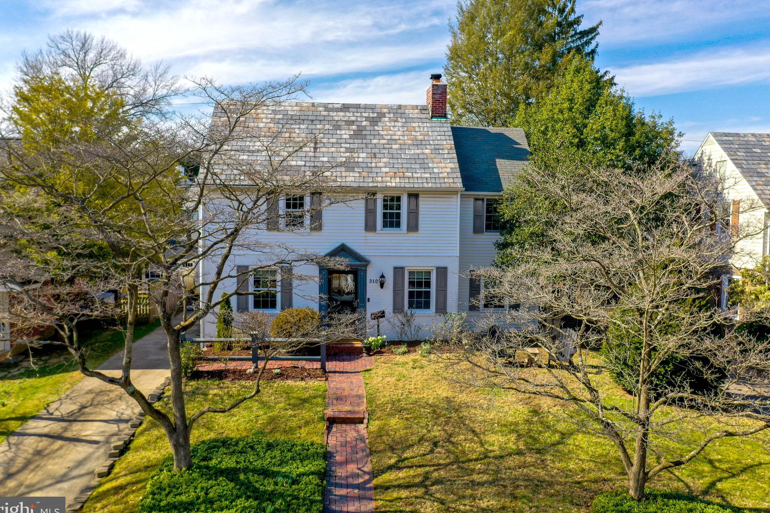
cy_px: 259
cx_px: 378
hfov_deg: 63.7
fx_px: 620
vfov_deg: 45.0
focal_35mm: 29
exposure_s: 1/320
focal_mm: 10.26
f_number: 4
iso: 100
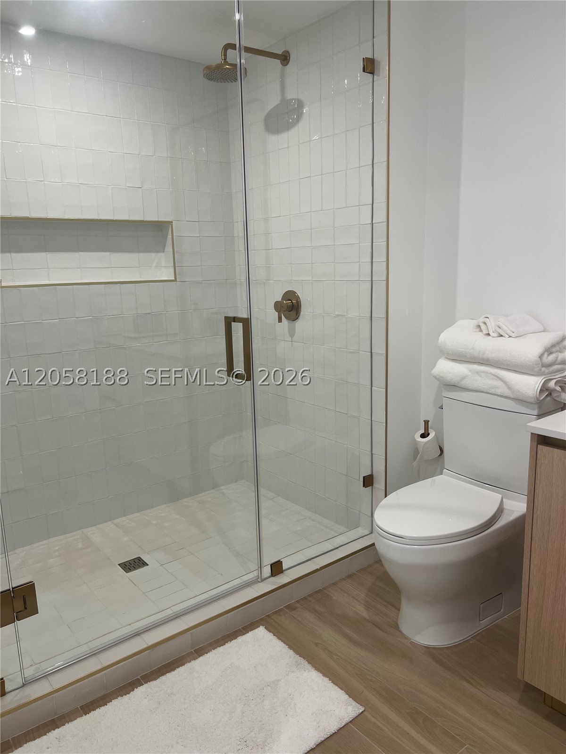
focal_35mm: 26
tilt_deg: -11.2
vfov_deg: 67.3
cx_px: 283
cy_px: 377
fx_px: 567
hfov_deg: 53.1
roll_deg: +2.2
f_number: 1.5
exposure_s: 1/60
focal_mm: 5.7
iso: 80
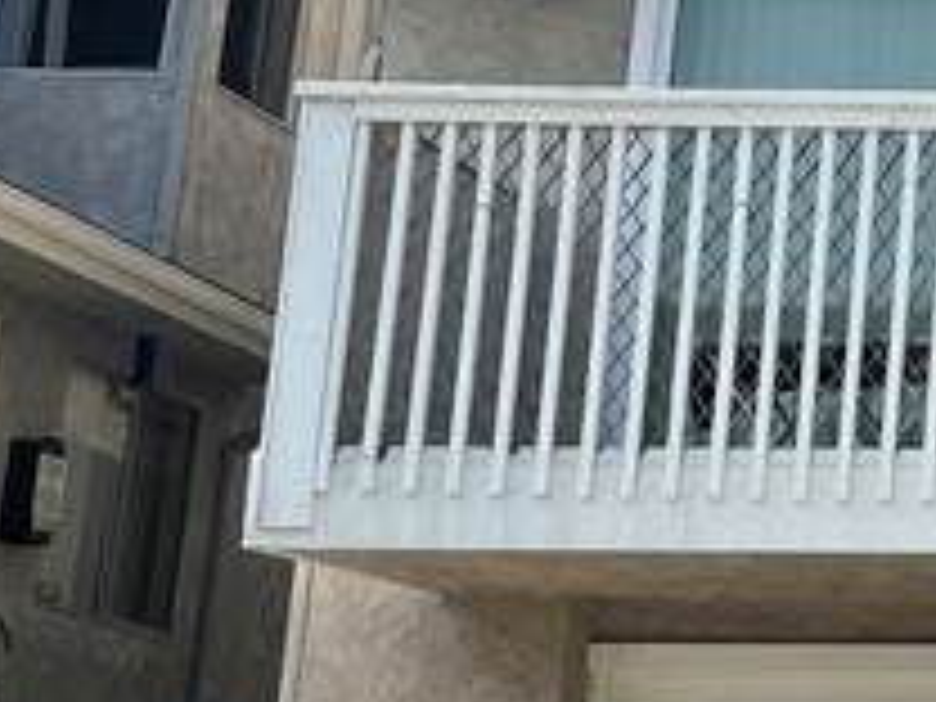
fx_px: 3461
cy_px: 104
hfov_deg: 13.0
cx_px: 1984
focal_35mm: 128
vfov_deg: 11.5
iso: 32
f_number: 1.6
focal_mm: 4.2
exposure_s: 1/4292
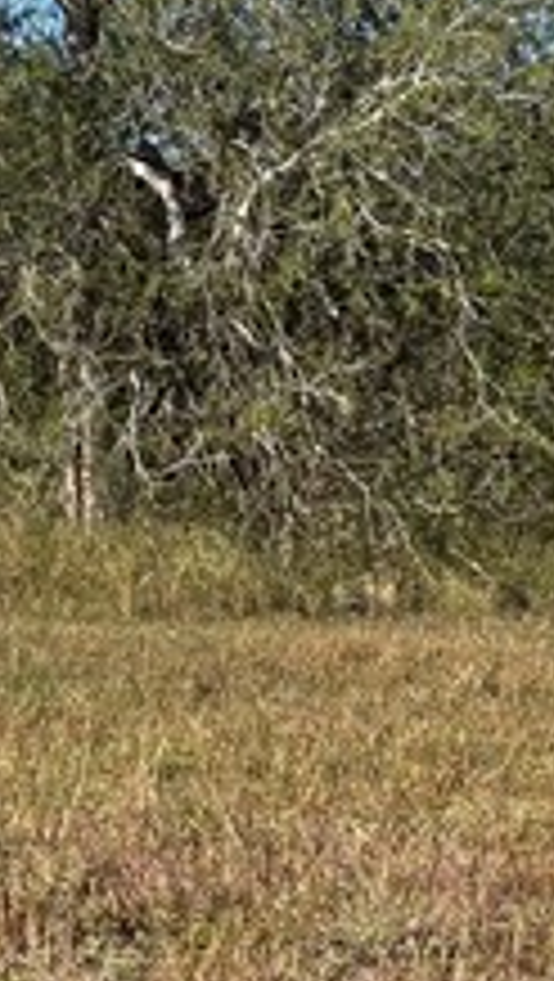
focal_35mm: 133
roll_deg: -0.8
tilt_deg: -4.9
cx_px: 423
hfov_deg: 9.1
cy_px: 724
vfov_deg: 16.1
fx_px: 3465
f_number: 1.6
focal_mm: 5.96
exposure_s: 1/3125
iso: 50
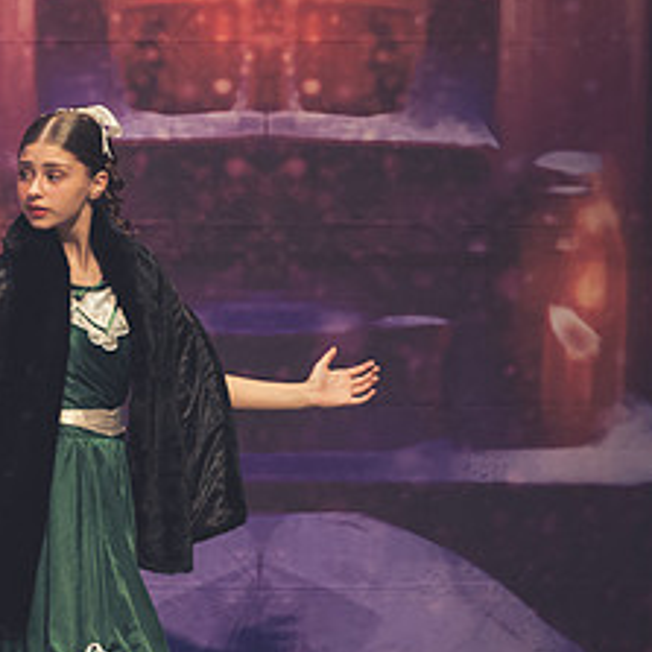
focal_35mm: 664
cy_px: 456
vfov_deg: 2.6
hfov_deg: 2.6
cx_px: -140
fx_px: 14150
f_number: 2.8
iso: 640
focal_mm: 200
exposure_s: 1/320
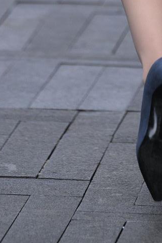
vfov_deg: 2.4
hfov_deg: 1.6
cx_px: 206
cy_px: -310
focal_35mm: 860
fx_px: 5800
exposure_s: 1/500
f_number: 3.5
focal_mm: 180
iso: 720
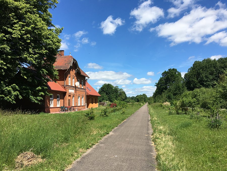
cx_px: 114
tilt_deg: +4.3
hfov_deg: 61.7
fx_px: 190
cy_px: 86
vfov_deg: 48.2
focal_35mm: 29
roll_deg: +1.0
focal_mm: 4.15
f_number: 2.2
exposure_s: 1/1672
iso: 25
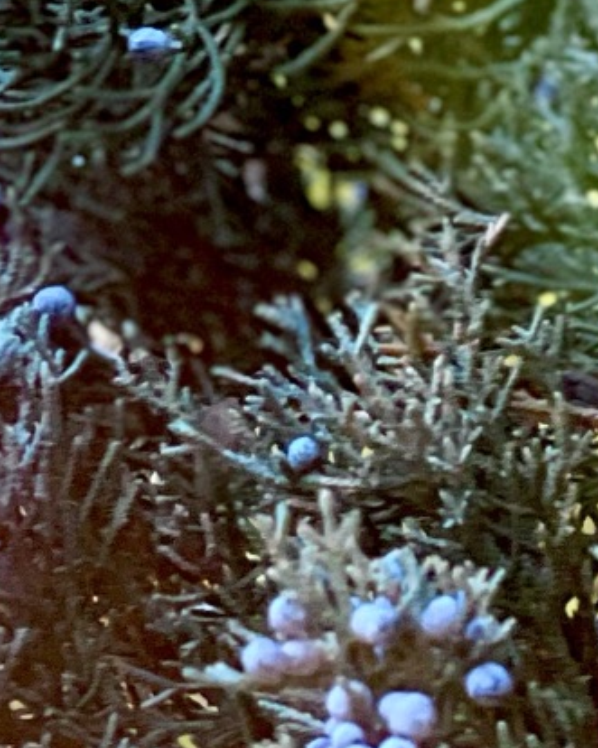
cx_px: -72
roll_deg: -1.8
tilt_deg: +6.4
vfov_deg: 6.3
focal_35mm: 309
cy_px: 645
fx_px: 6839
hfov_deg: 5.0
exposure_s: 1/73
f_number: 2.2
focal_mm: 7.5
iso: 250
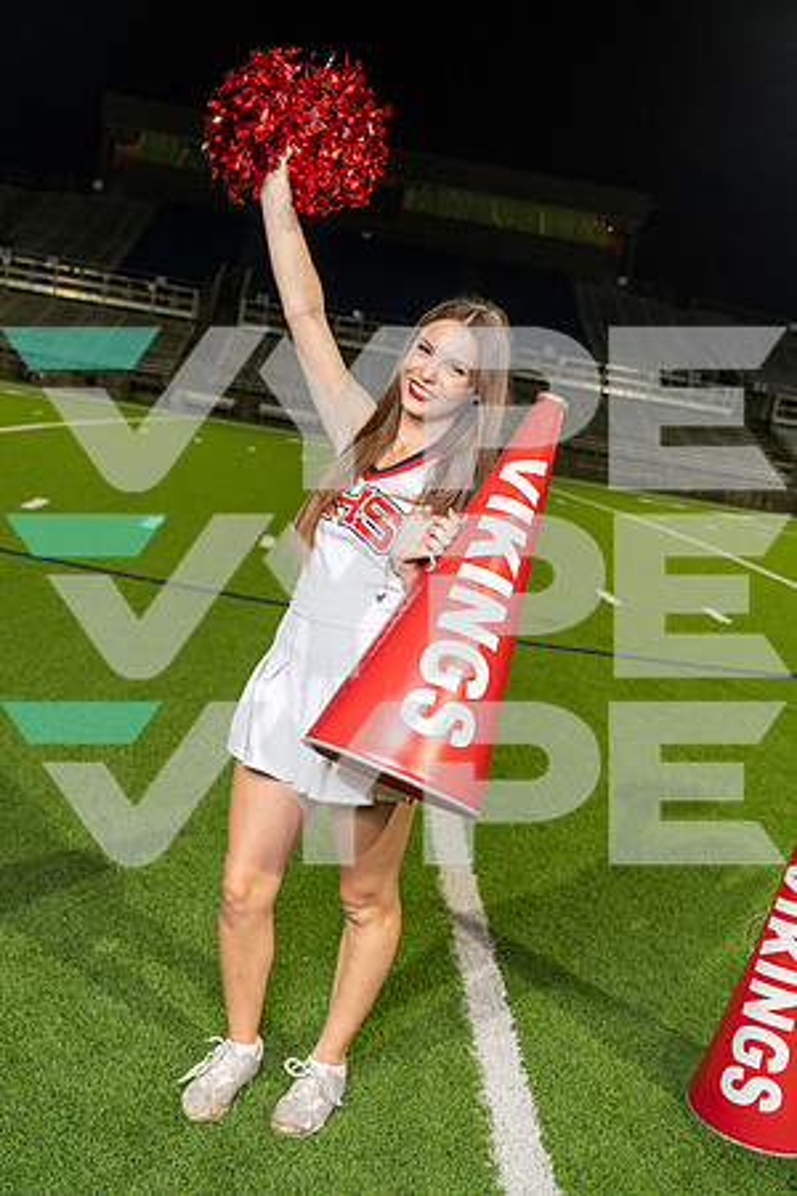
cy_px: 598
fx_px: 1295
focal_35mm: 39
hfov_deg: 34.2
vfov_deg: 49.6
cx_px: 398
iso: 640
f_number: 4.5
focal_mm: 39
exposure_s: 1/250
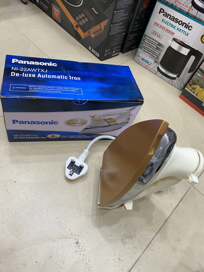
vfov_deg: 67.3
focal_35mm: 26
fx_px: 204
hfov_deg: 53.1
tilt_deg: -49.8
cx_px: 102
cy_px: 136
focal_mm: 4.25
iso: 100
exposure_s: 1/50
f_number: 1.8
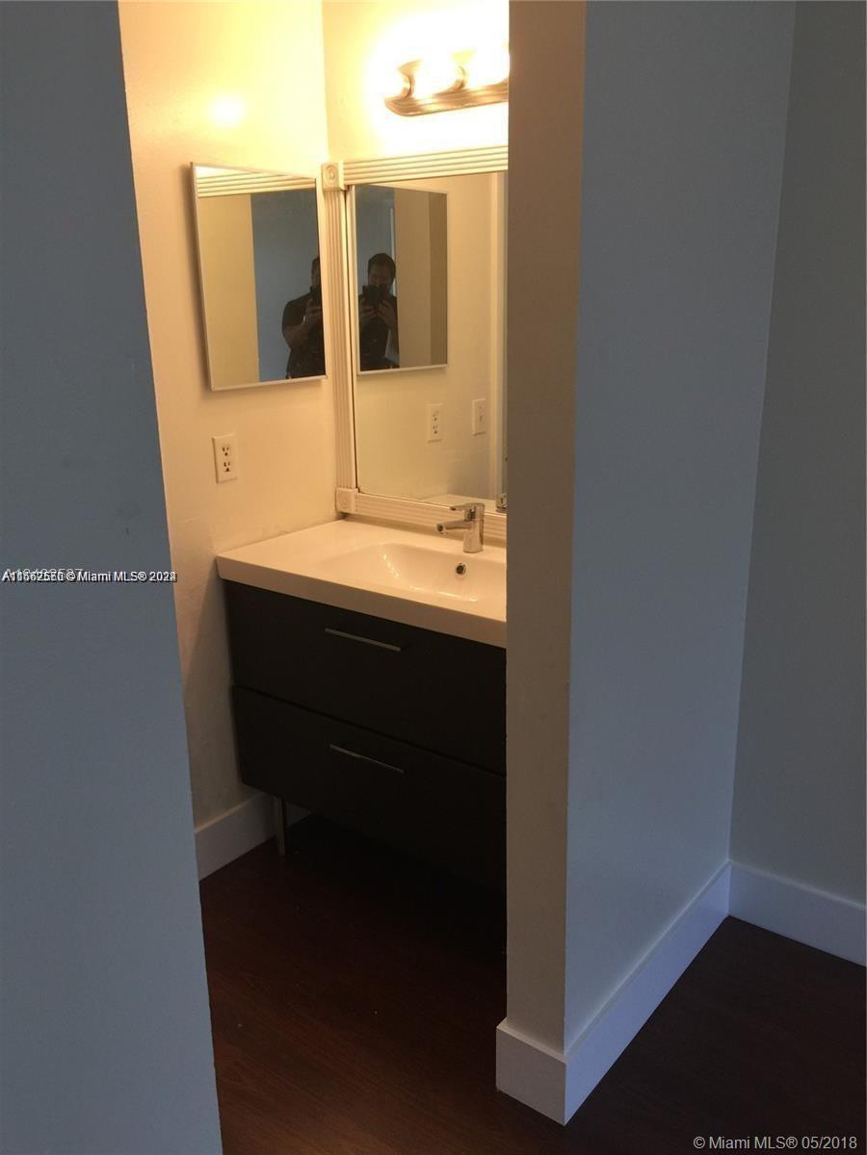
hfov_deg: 48.2
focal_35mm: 29
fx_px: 968
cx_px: 434
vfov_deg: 61.7
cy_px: 578
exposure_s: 1/30
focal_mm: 4.15
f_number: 2.2
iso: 32
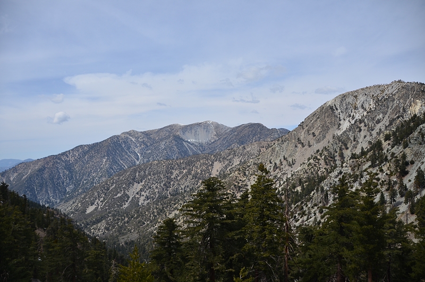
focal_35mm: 27
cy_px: 141
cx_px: 212
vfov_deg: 47.7
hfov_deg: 67.5
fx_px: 318
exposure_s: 1/2500
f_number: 3.5
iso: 160
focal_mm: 18
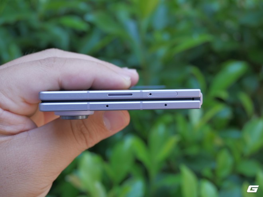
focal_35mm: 60
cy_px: 98
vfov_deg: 24.4
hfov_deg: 32.2
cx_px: 132
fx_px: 456
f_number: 5.3
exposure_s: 1/125
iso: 200
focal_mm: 30
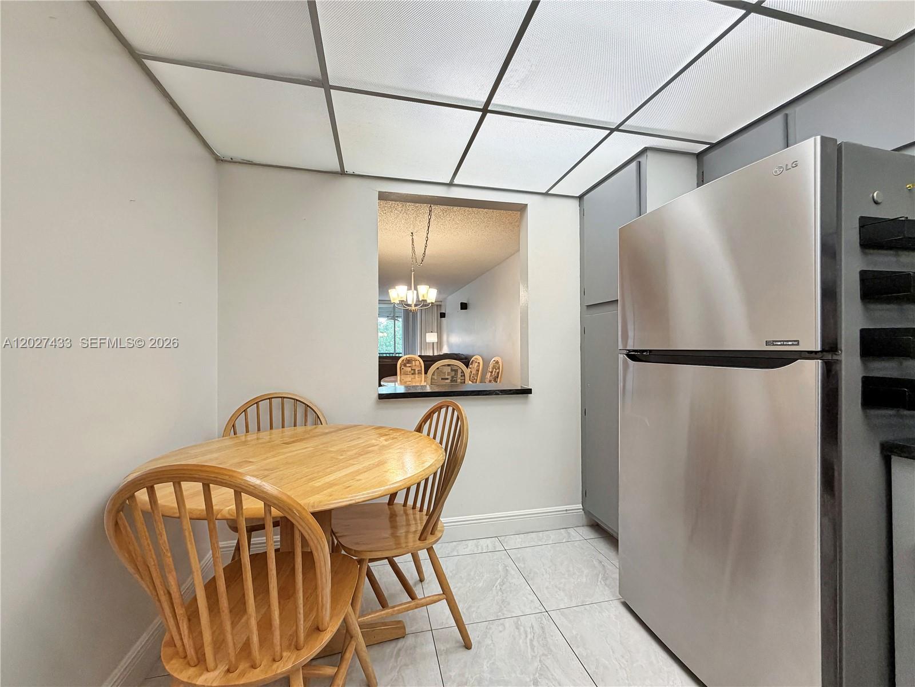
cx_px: 458
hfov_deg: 102.1
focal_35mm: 14
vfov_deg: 85.7
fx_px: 370
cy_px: 344
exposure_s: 1/120
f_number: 2.2
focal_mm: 2.22
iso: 160
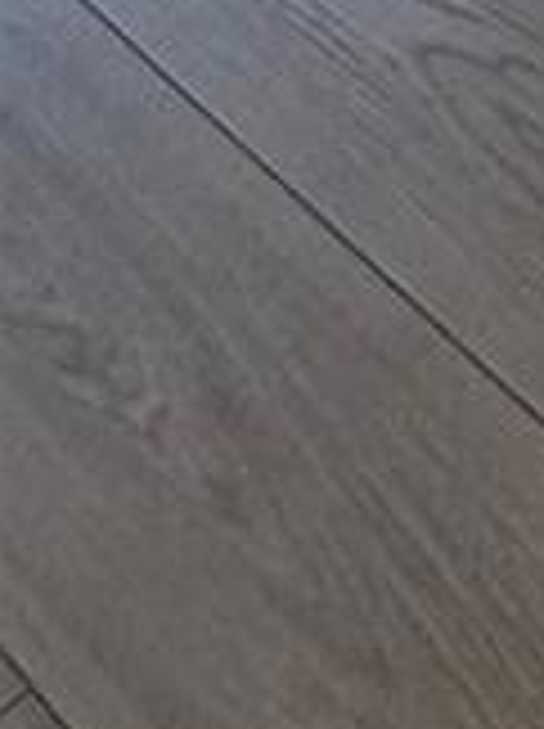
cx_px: 2019
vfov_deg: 9.2
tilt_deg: -4.5
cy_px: -1904
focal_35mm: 104
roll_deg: -2.4
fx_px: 2185
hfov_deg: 8.7
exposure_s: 1/120
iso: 100
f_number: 2.2
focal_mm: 2.22
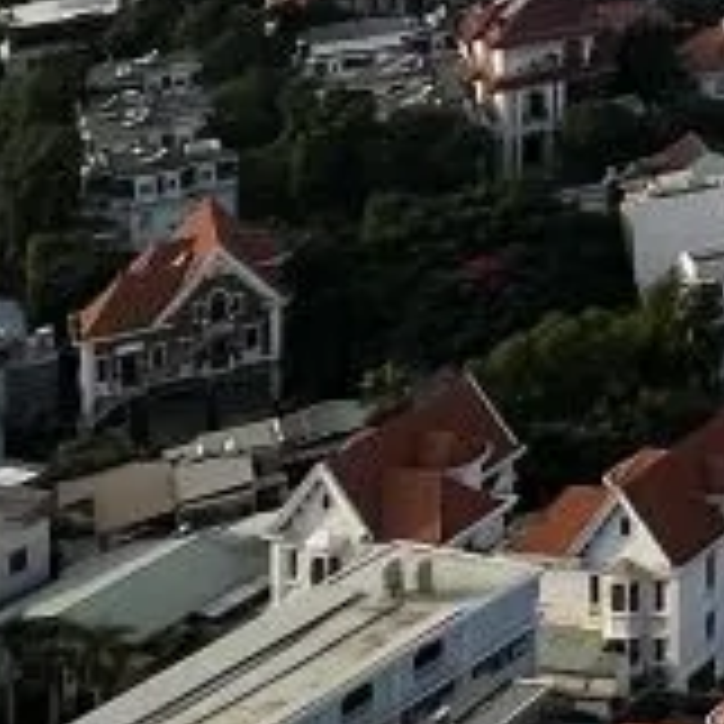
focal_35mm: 100
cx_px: 1983
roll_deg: +0.4
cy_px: -697
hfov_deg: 11.9
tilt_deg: -0.7
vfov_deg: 14.6
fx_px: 2366
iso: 32
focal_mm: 1.57
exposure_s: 1/1074
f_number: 1.8
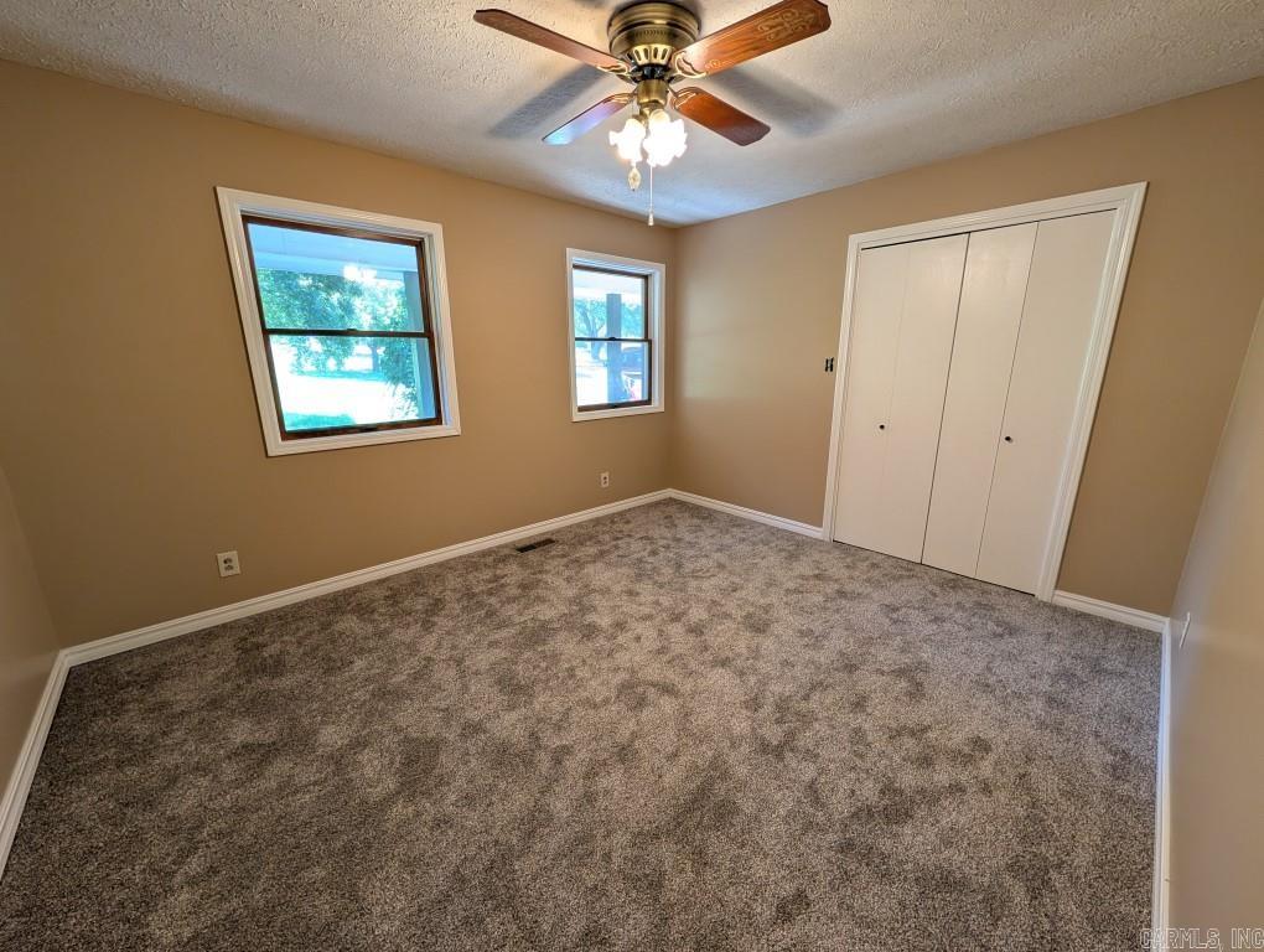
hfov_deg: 110.5
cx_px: 632
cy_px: 476
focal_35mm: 12
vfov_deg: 94.6
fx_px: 439
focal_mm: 2.02
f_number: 1.7
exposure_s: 1/60
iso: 90
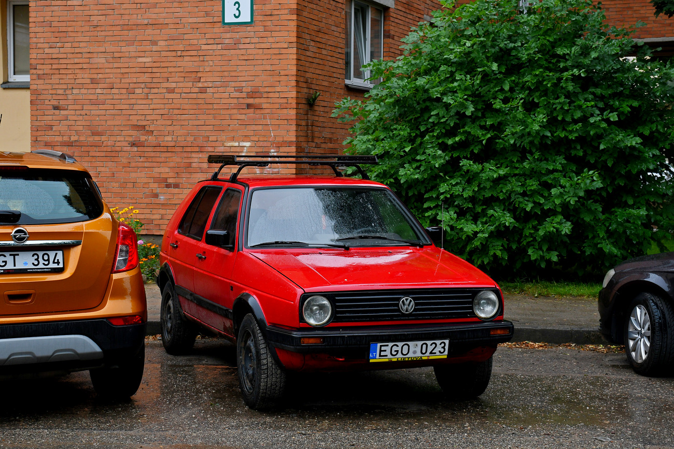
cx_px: 337
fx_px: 974
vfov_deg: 26.0
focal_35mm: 52
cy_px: 224
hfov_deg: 38.2
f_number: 6.3
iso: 200
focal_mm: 35
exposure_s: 1/50
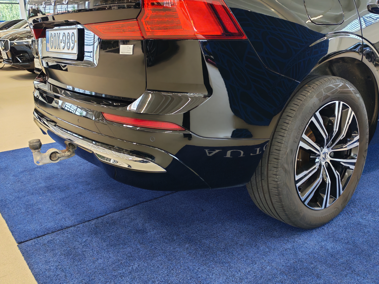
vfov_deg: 41.8
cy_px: 142
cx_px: 190
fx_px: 372
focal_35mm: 34
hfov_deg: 54.0
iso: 640
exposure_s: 1/120
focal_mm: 6.12
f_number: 1.9
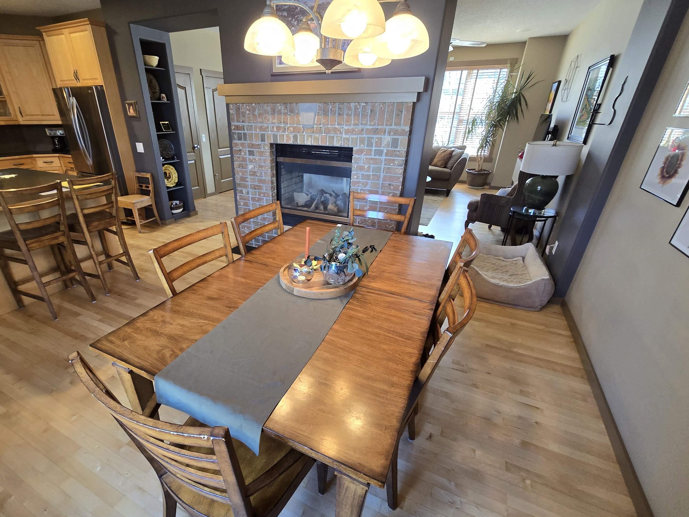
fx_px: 299
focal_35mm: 15
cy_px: 275
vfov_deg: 81.7
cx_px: 306
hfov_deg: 97.8
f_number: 2.2
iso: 200
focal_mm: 2.2
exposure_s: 1/60
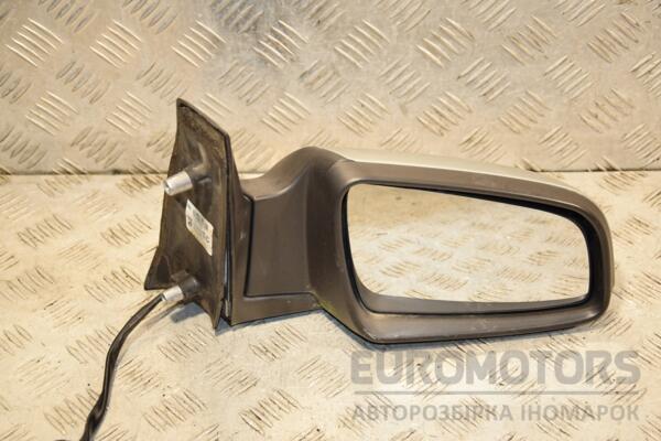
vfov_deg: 18.9
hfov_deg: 28.1
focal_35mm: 72
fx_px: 1322
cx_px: 330
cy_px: 220
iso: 800
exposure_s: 1/200
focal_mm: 48
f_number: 5.6
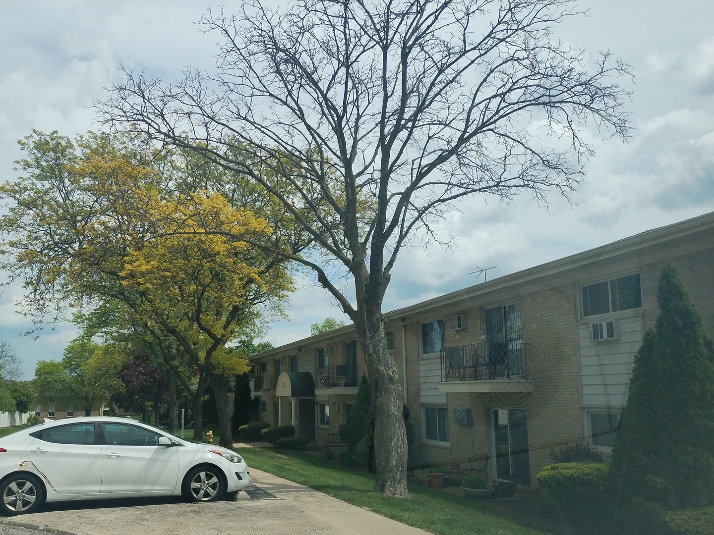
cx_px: 357
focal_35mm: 25
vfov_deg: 54.9
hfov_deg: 69.4
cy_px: 268
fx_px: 516
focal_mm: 4.71
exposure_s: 1/5296
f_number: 1.7
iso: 100
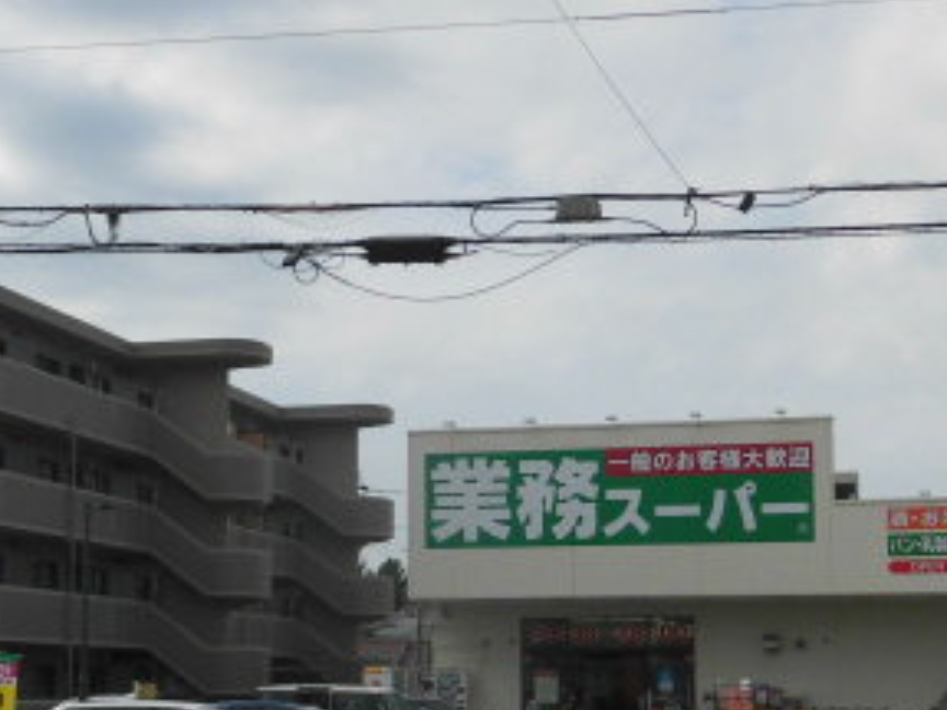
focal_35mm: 71
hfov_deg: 27.4
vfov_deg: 20.6
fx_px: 1942
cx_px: 395
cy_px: 516
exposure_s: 1/400
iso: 100
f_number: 8.8
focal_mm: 5.81
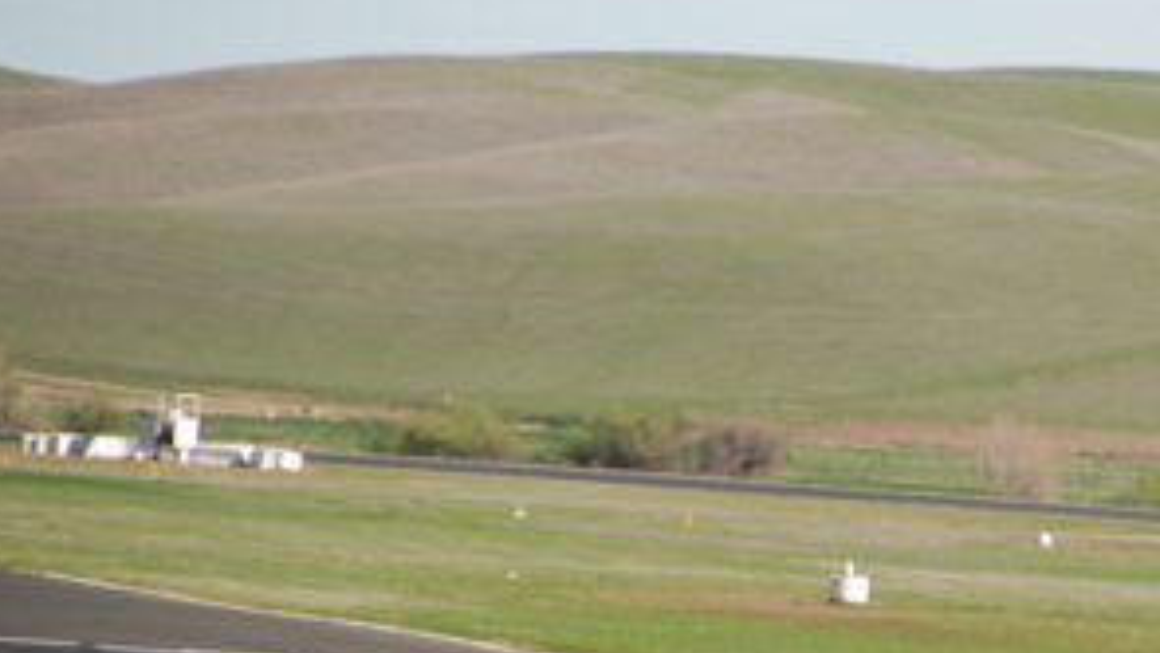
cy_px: 625
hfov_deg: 3.2
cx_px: 1225
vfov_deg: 1.8
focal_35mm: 681
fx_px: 20948
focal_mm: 200
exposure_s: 1/800
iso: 200
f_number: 5.6
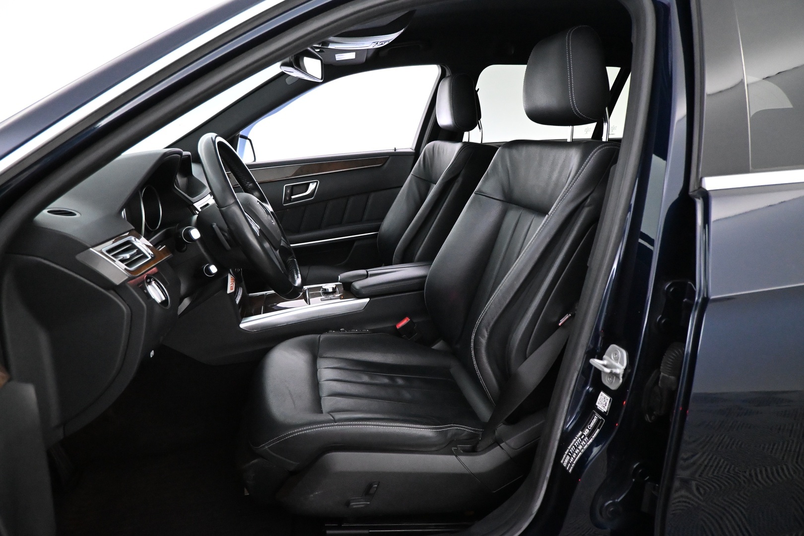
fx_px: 536
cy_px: 268
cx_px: 402
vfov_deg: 53.1
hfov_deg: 73.7
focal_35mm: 24
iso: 5600
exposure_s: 1/60
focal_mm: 16
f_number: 3.5
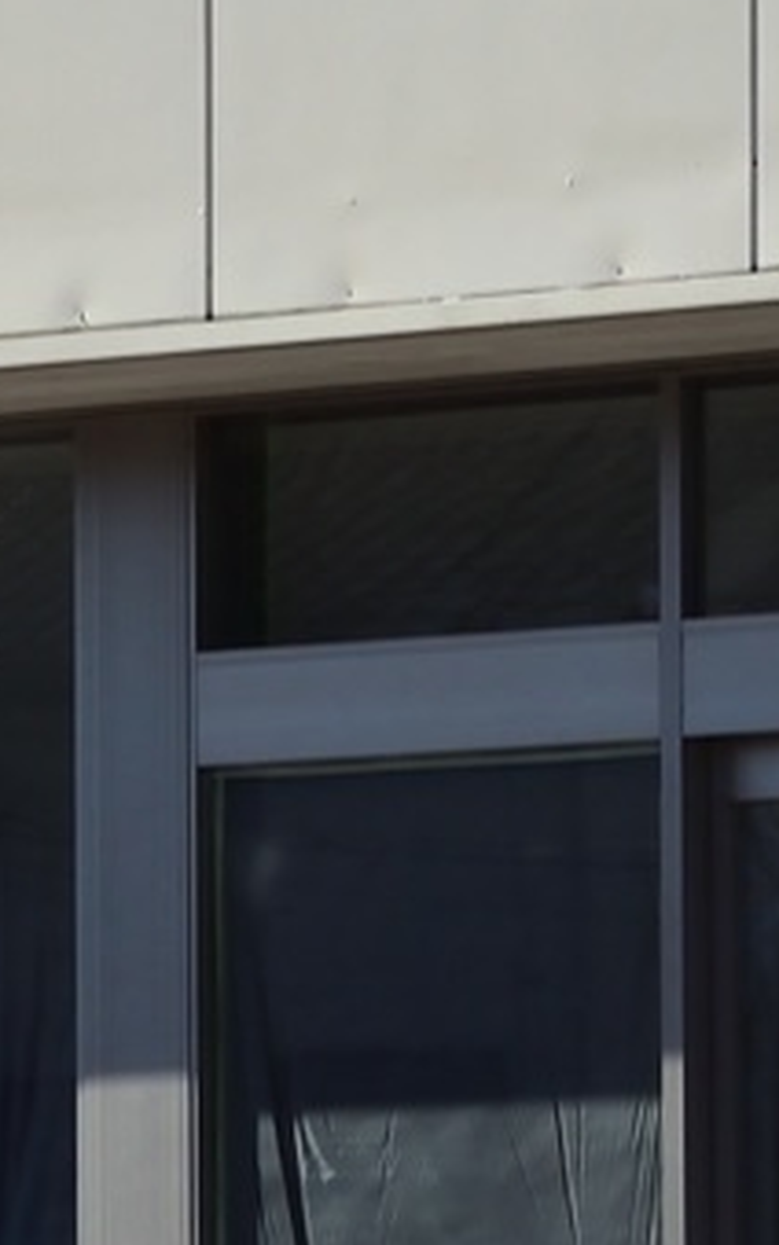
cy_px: 1179
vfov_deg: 5.8
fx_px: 12257
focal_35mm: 361
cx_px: -1789
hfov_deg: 3.5
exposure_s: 1/1000
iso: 160
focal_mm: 27.9
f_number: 5.6
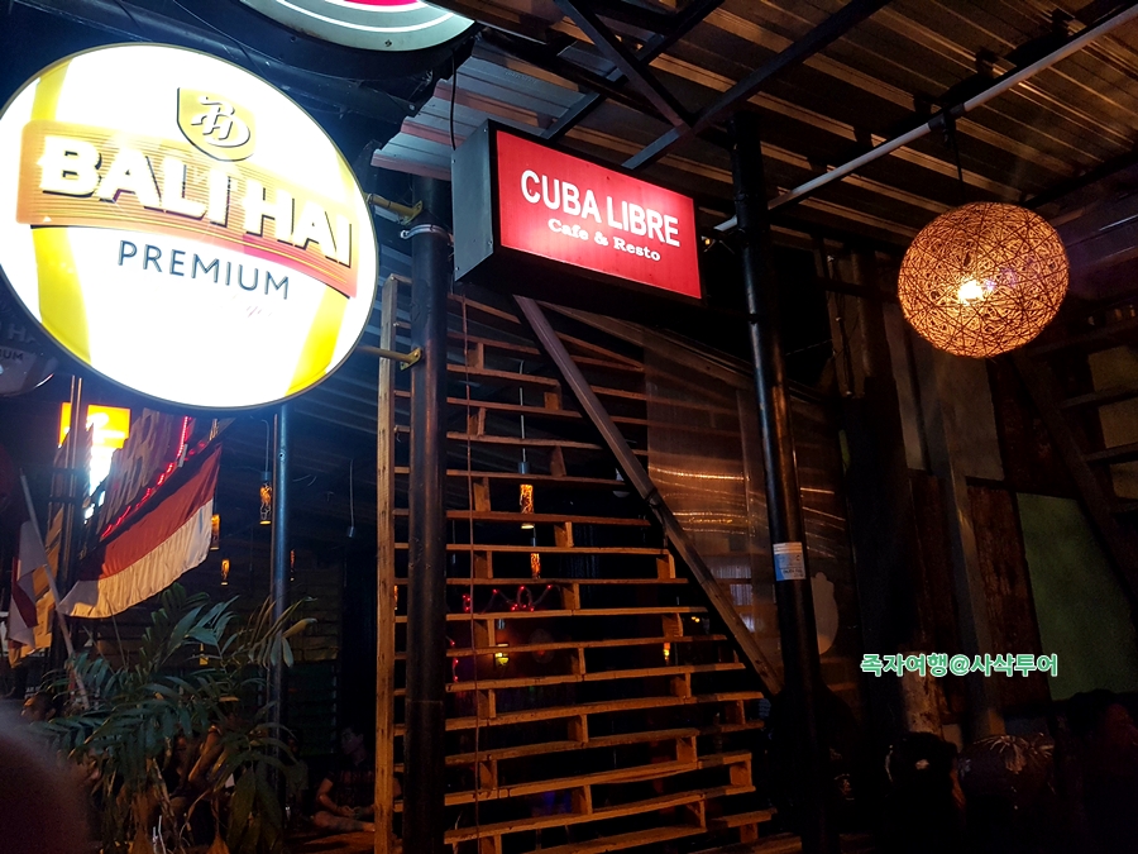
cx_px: 569
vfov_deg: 53.1
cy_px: 427
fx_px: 855
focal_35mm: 26
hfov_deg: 67.3
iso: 125
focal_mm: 4.2
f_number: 1.7
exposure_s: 1/25
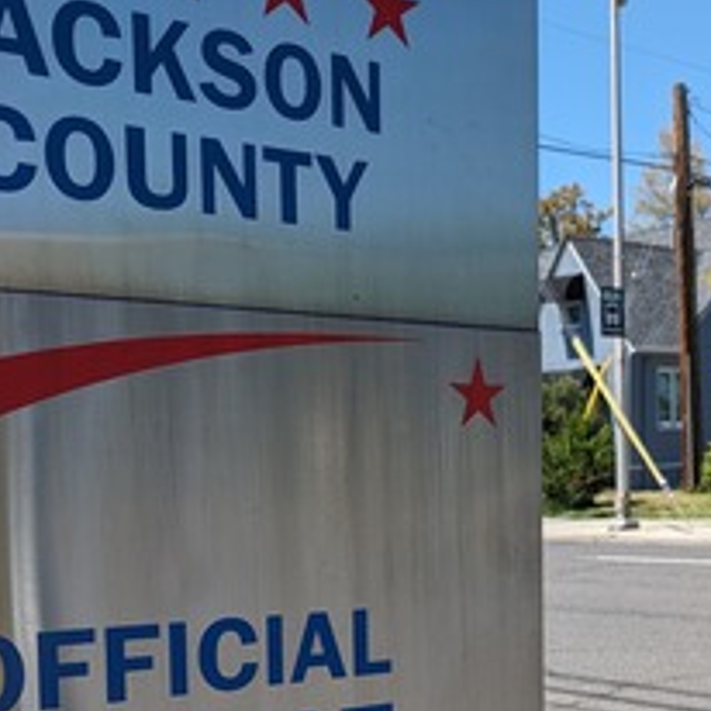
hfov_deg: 28.9
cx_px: 450
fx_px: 1371
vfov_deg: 28.0
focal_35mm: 59
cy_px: 632
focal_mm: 6.9
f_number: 1.68
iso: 20
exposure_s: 1/778
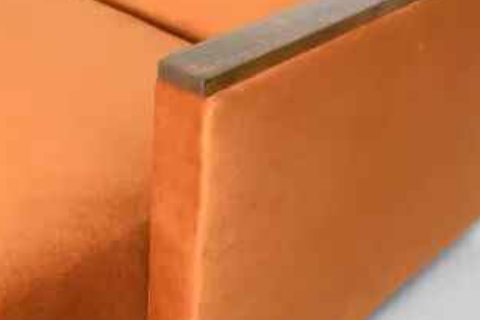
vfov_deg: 20.9
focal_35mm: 65
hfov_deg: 30.8
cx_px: 176
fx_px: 867
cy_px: 171
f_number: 4
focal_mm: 21
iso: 2500
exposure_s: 1/125
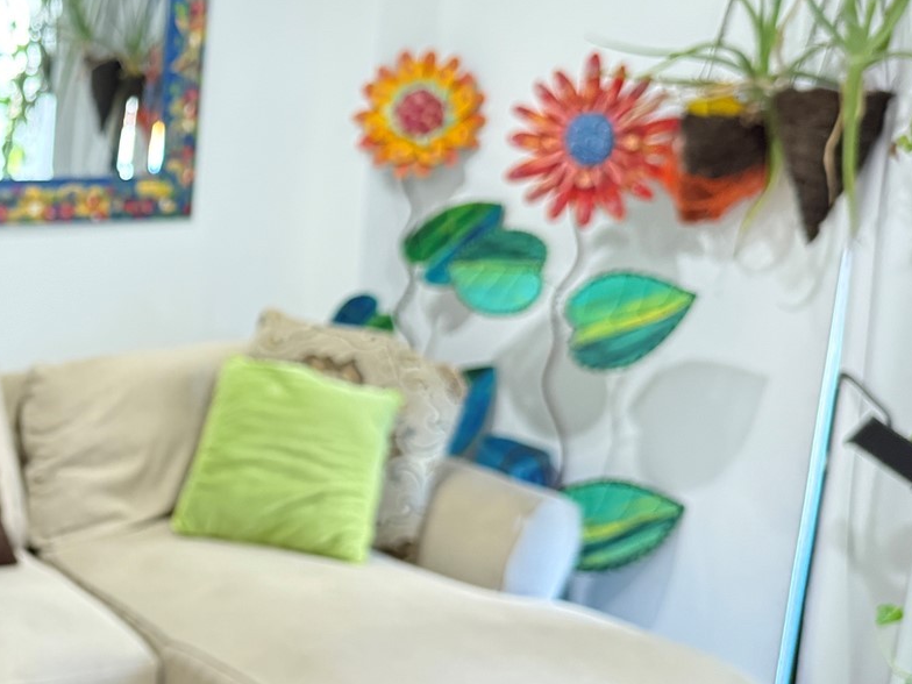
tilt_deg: -11.5
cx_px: 7
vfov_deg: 29.6
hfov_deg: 35.3
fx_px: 1291
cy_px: 397
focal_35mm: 49
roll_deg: -0.7
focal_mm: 6.76
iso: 1000
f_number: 1.78
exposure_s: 1/40
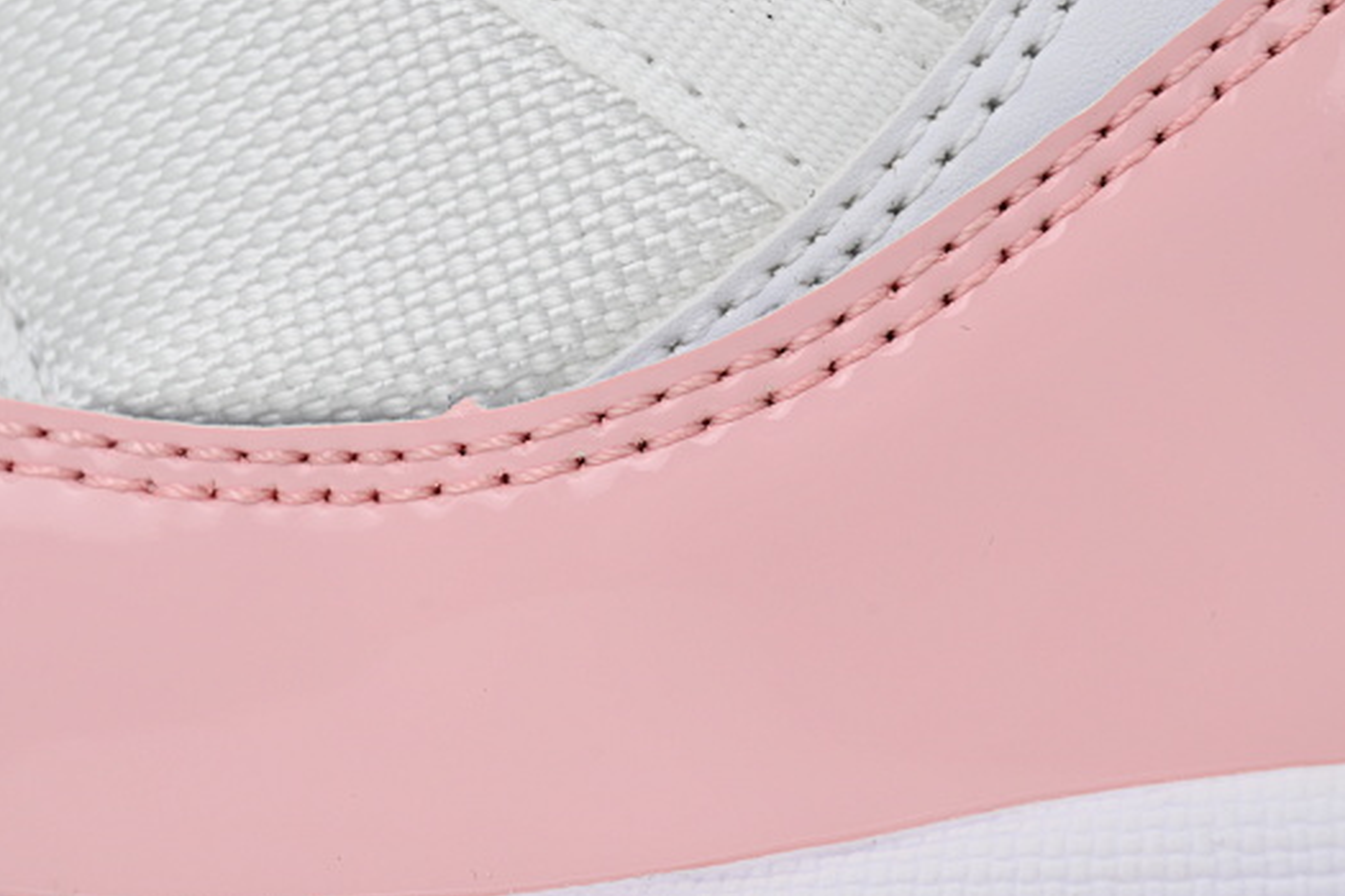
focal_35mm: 160
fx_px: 5977
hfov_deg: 12.8
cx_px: 794
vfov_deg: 8.6
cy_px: 429
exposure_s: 1/100
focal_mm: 105
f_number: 13
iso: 400
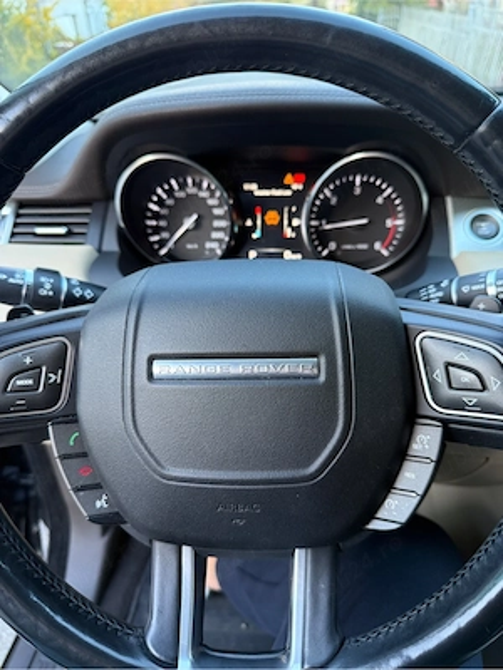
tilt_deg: -34.9
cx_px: 252
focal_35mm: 24
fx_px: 465
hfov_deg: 56.8
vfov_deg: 71.6
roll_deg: +4.2
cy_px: 335
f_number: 1.78
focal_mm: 6.76
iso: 200
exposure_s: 1/68
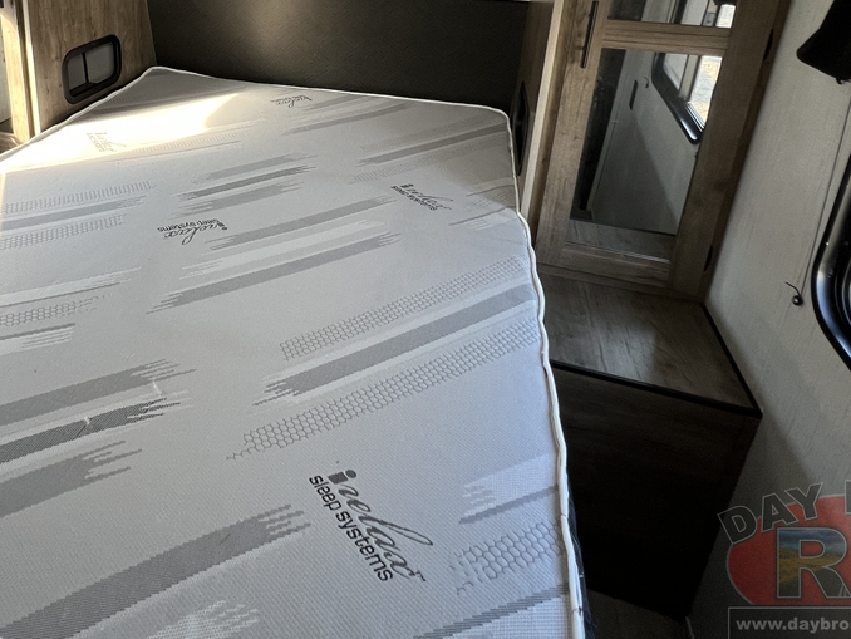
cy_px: 78
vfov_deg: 52.6
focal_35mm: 23
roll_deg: -0.3
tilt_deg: -17.8
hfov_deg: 70.4
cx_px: 245
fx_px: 566
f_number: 1.8
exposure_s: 1/99
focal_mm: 1.57
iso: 64
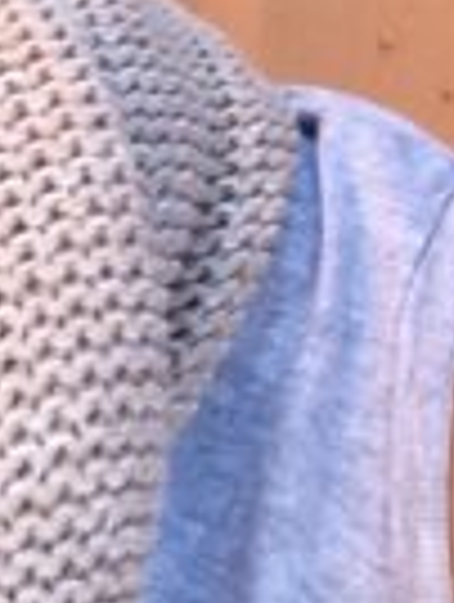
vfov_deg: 14.2
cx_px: 809
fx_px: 2284
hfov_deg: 10.7
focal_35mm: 131
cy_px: -263
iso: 50
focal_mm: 2.15
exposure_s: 1/144
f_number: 2.4
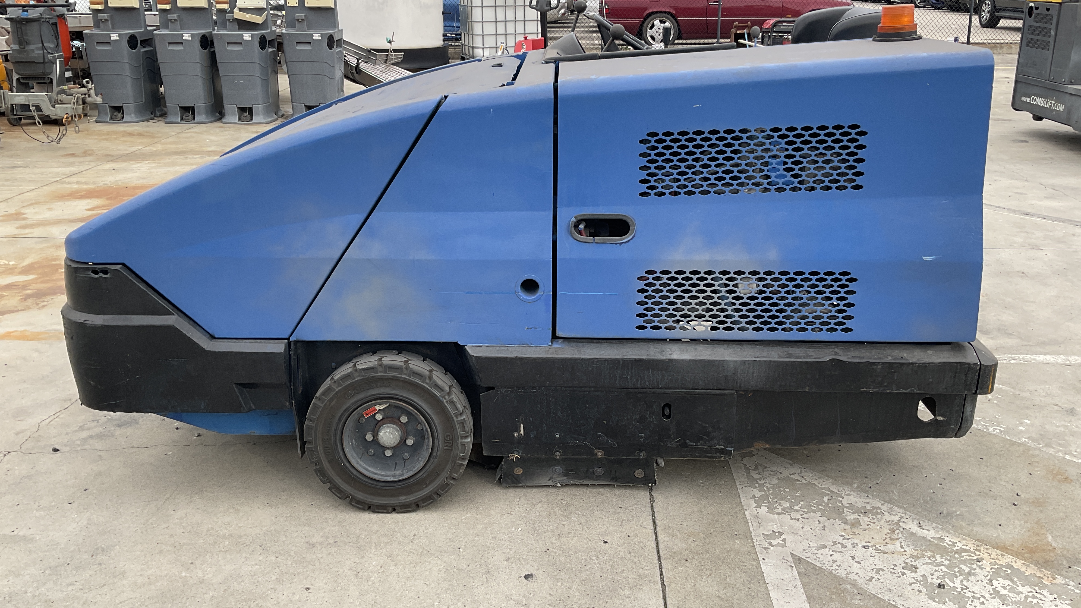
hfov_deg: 61.0
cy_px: 274
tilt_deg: -18.8
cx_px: 536
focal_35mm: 32
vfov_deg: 36.6
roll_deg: -0.1
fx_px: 917
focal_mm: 3
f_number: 1.8
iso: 16
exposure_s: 1/324
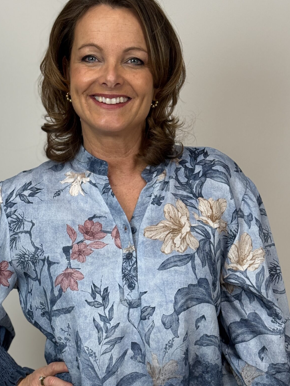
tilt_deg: -10.8
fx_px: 882
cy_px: 277
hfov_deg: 18.7
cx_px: 125
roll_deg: -0.5
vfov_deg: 24.5
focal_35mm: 79
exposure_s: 1/100
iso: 100
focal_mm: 6.76
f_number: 1.78
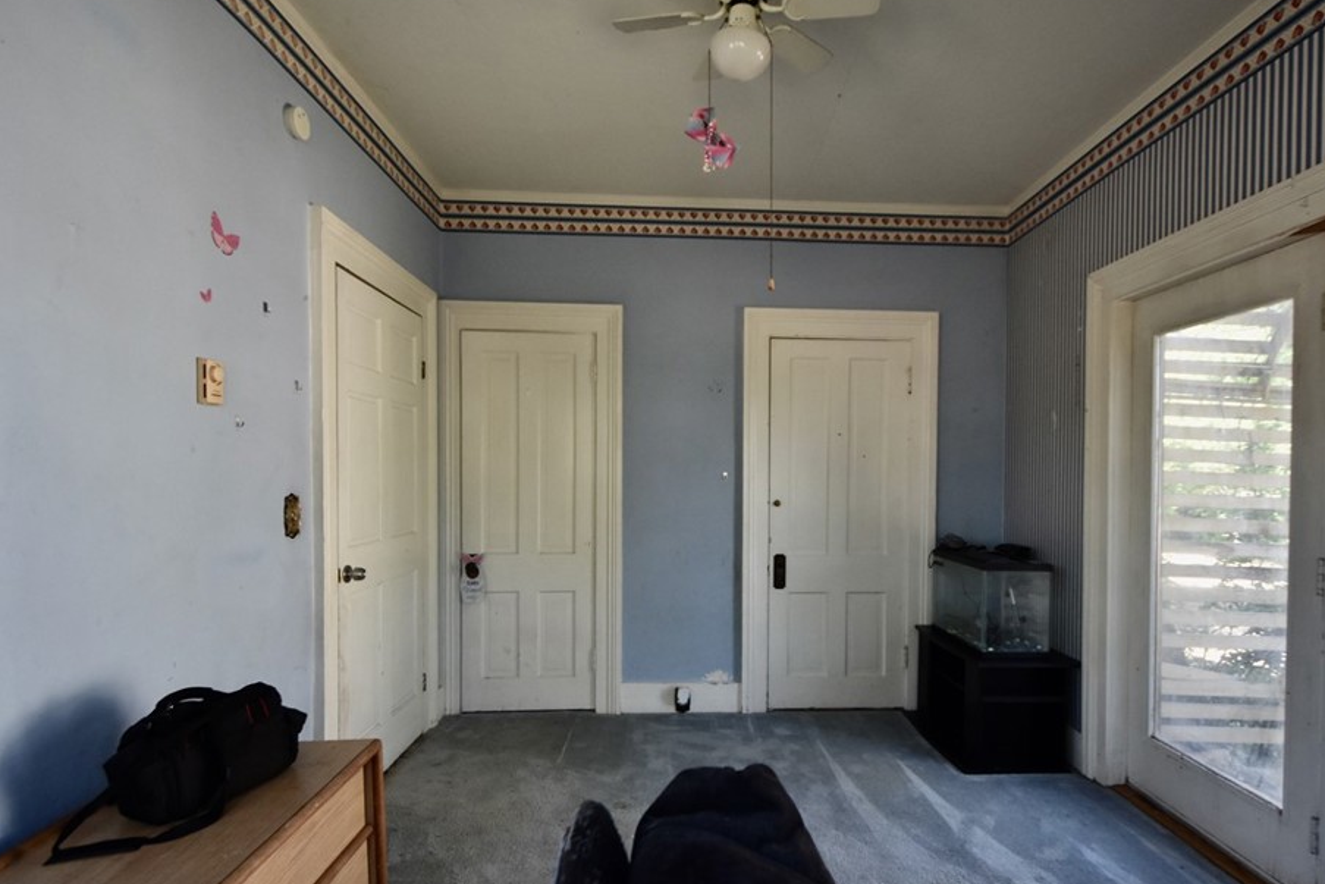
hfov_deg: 93.0
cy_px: 479
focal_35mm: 17
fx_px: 626
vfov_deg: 70.3
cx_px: 728
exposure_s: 1/250
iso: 720
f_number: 3.5
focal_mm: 10
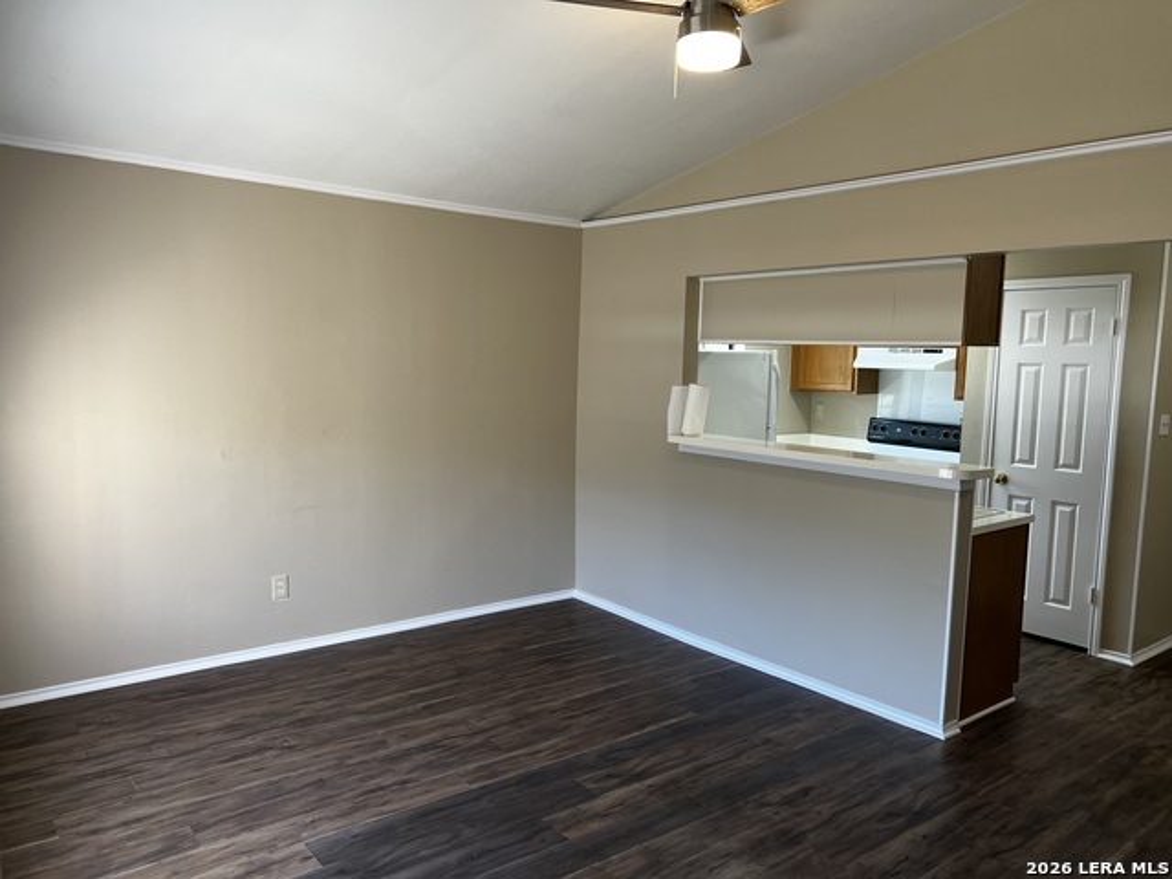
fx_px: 880
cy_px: 440
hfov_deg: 67.3
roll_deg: -1.5
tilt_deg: -7.4
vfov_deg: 53.1
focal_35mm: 26
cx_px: 586
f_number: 1.5
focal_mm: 5.7
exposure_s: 1/120
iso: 80
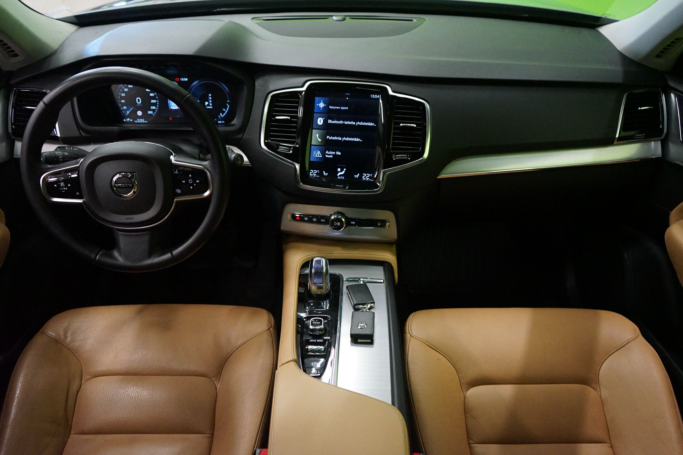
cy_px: 228
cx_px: 342
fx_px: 531
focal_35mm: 28
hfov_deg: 65.5
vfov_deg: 46.4
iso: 6400
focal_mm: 28
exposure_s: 1/60
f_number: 3.5
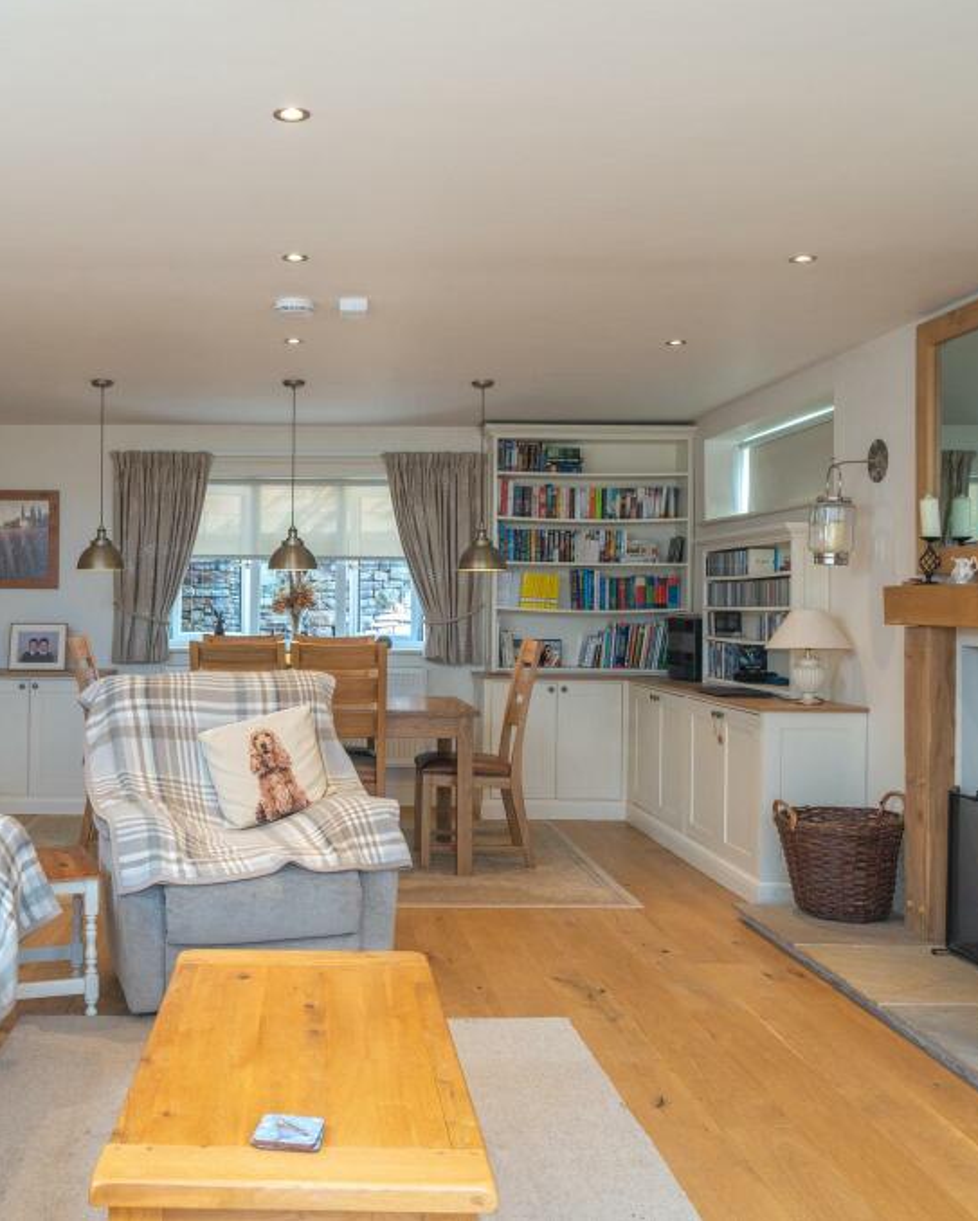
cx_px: 285
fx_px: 1229
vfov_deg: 52.8
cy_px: 608
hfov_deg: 42.5
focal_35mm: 34
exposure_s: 1/13
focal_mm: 24
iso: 320
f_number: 8
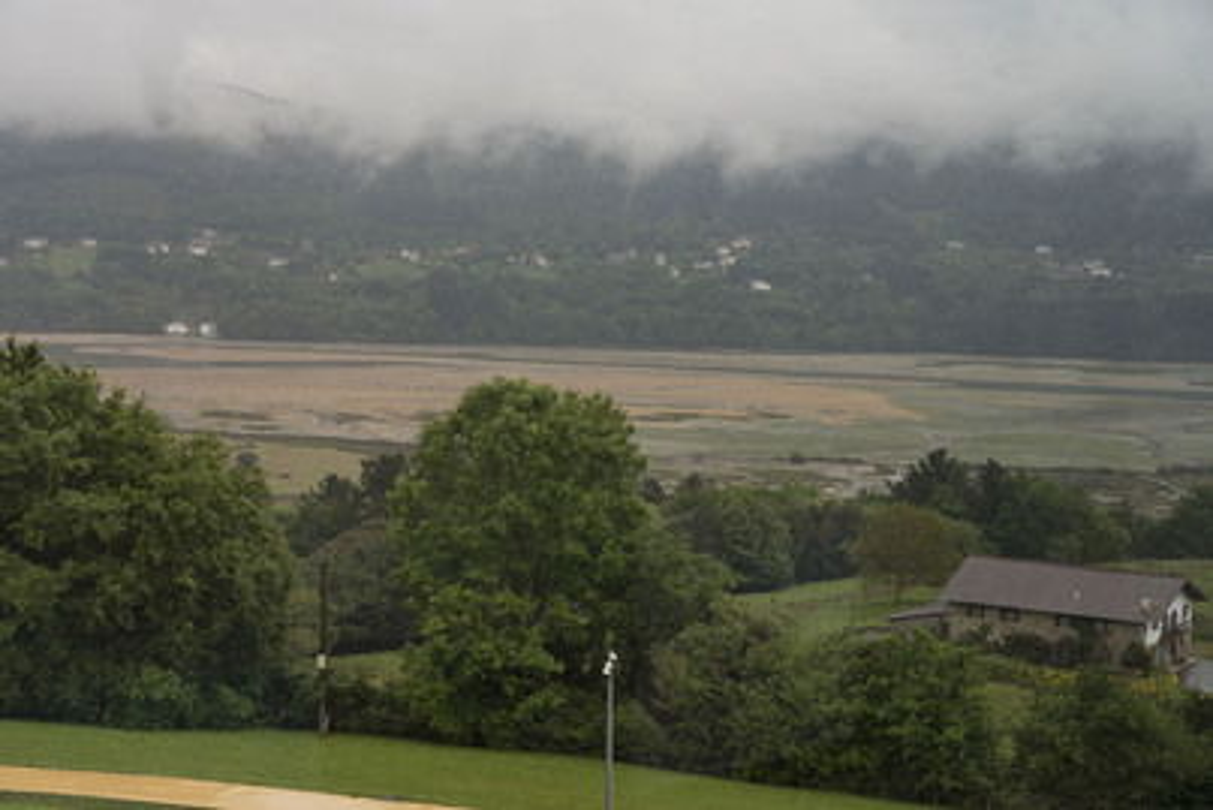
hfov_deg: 34.5
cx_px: 606
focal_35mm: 58
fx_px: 1955
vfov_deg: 23.4
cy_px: 405
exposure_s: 1/800
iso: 125
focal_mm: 58
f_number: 4
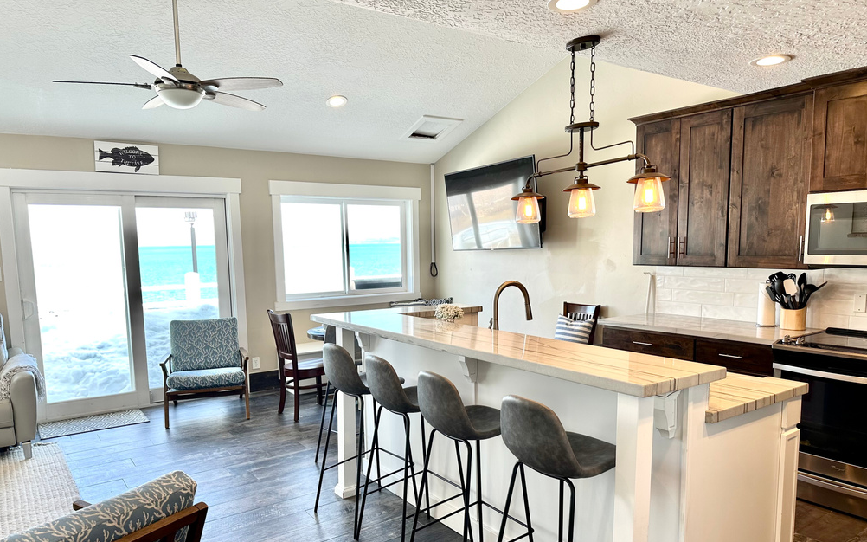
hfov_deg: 70.4
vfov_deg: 47.3
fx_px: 614
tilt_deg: -7.3
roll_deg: +1.1
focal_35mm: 26
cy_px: 322
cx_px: 440
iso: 64
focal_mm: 6.86
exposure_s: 1/131
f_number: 1.78
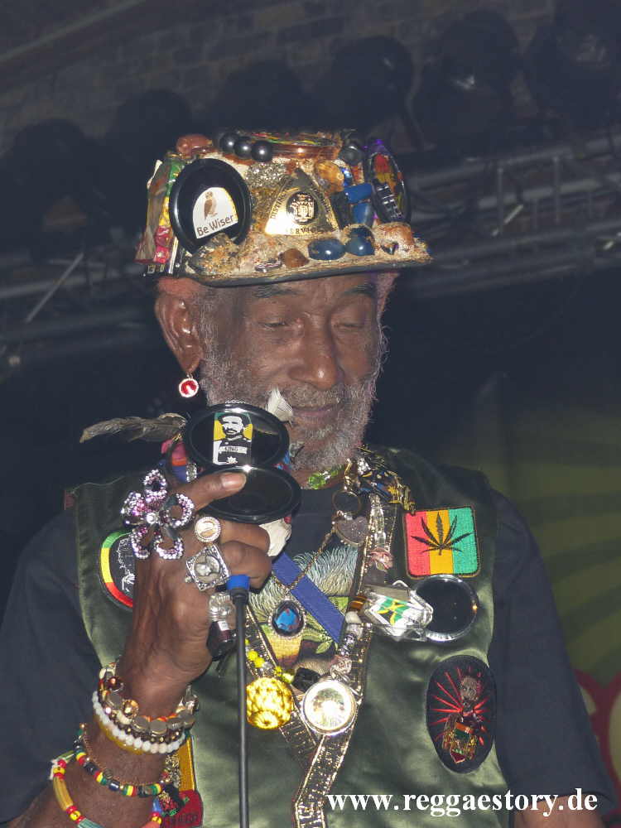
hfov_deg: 15.7
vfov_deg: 20.9
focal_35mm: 94
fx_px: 2248
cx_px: 310
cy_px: 414
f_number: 2.8
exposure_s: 1/160
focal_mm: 16.9
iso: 125
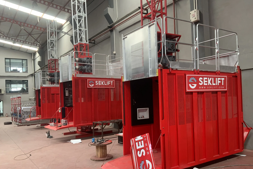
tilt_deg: +0.6
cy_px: 95
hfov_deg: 60.3
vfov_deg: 42.2
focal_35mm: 31
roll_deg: +1.2
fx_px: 218
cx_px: 128
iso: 64
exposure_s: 1/95
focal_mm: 3
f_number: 1.8
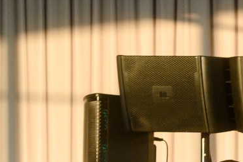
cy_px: 334
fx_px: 1384
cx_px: 784
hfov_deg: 8.2
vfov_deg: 6.5
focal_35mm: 205
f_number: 4
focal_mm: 30
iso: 320
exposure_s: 1/200
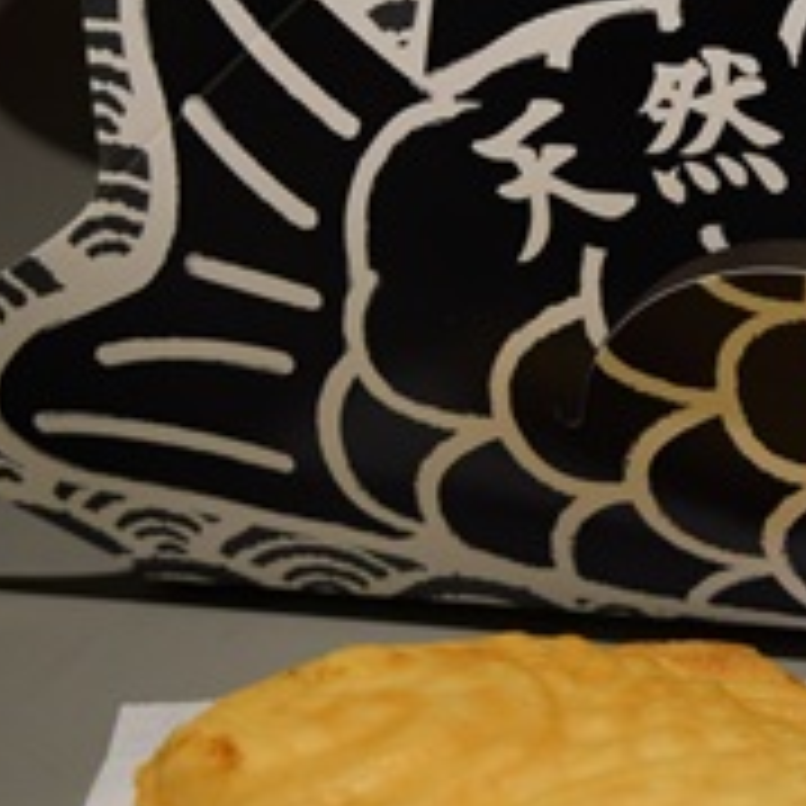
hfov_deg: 12.2
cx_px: 693
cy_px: 376
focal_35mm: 142
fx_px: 3741
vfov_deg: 12.3
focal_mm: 40
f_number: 4.8
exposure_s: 1/60
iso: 560
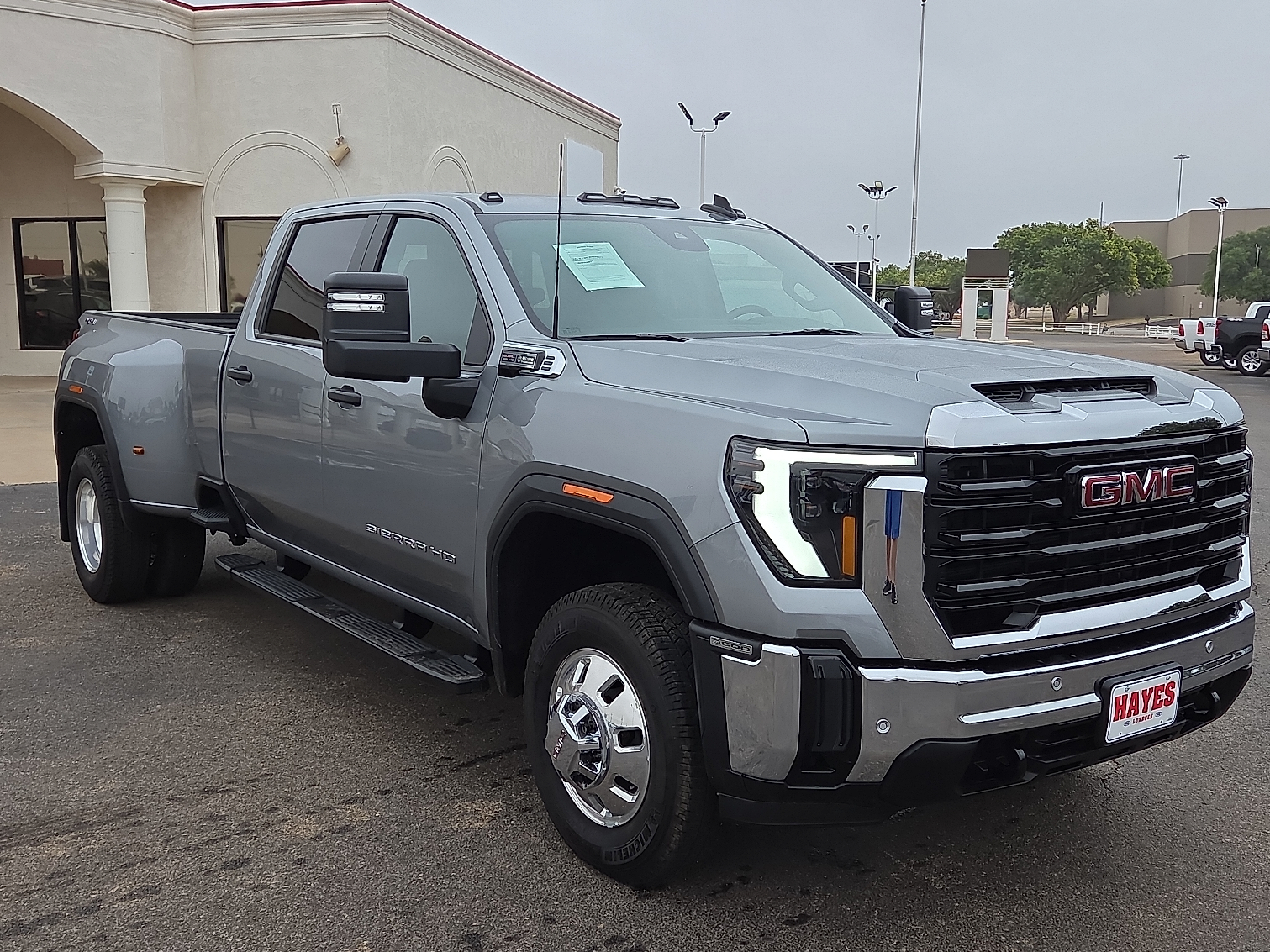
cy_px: 499
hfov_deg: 51.3
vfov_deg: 39.6
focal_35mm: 36
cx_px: 656
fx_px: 1321
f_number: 1.8
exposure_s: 1/370
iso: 25
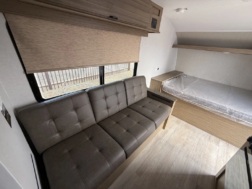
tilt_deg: -24.7
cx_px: 126
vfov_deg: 85.7
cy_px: 94
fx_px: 102
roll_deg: -6.1
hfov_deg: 102.1
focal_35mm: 14
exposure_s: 1/99
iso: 100
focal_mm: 2.22
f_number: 2.2
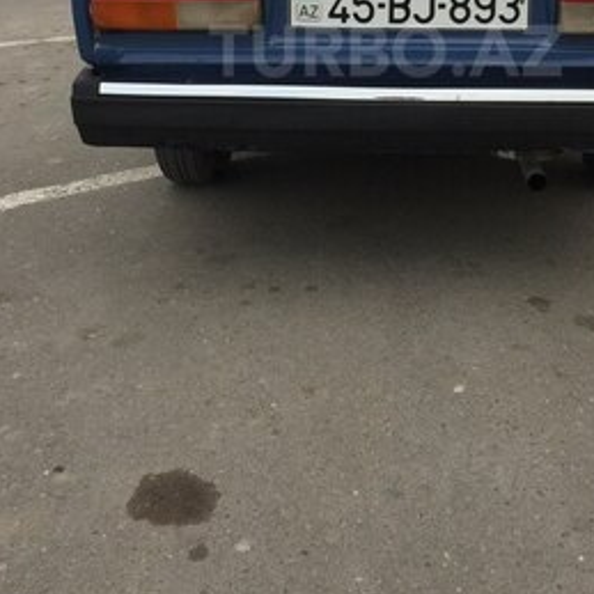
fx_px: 951
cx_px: 385
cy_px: 50
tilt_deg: -10.2
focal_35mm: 49
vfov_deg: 32.8
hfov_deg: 34.4
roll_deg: -0.7
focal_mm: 4.15
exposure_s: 1/573
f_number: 2.2
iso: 32
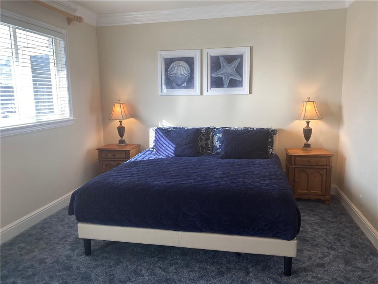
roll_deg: +1.6
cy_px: 142
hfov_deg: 67.3
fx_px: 284
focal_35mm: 26
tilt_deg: -6.1
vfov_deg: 53.1
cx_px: 189
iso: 50
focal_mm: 4.25
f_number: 1.8
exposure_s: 1/120
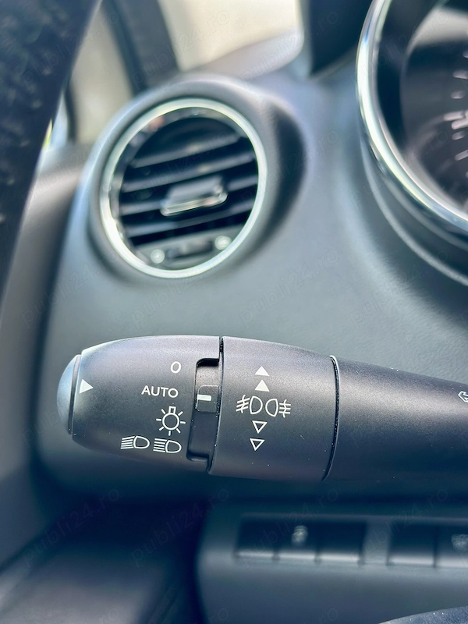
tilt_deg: -15.2
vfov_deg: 39.7
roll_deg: +13.6
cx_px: 234
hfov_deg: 30.3
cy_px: 312
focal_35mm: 48
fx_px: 865
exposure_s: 1/94
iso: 125
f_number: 1.78
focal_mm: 6.86
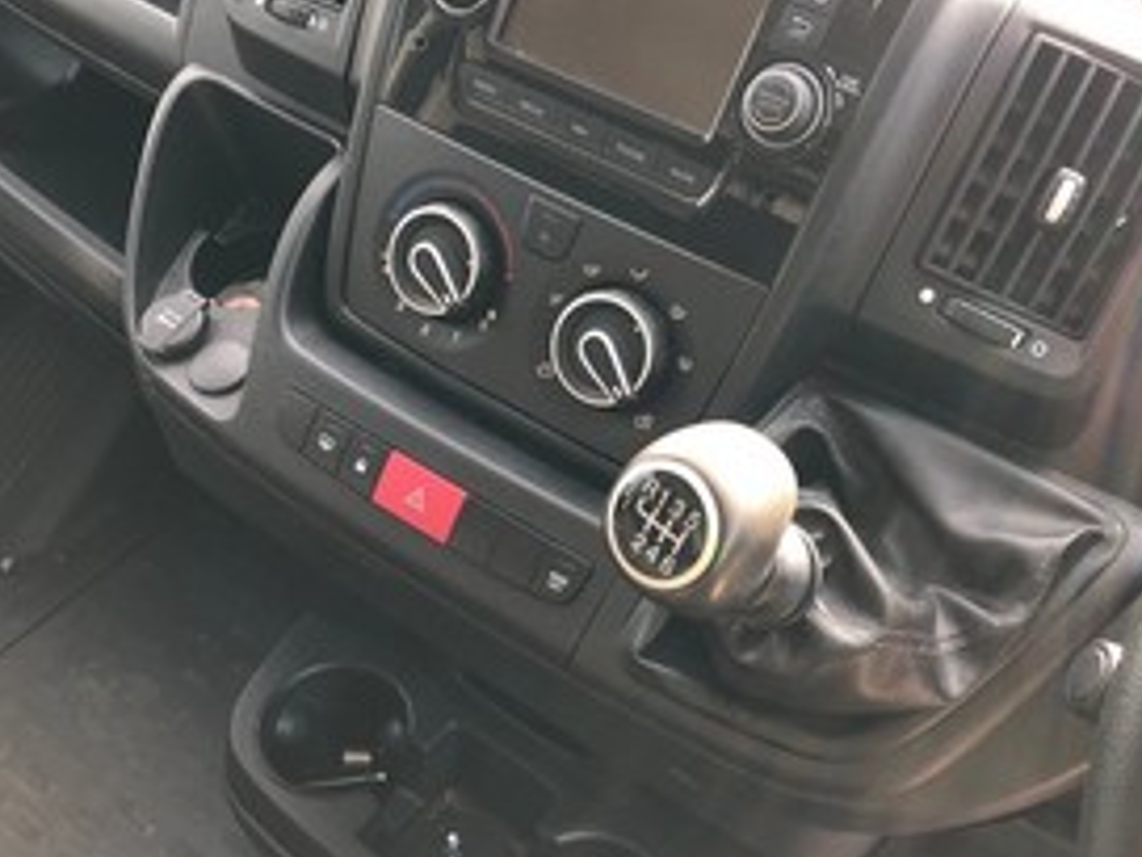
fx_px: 1188
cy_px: 412
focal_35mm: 36
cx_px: 592
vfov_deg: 39.7
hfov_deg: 51.3
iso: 25
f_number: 1.8
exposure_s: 1/40
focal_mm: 4
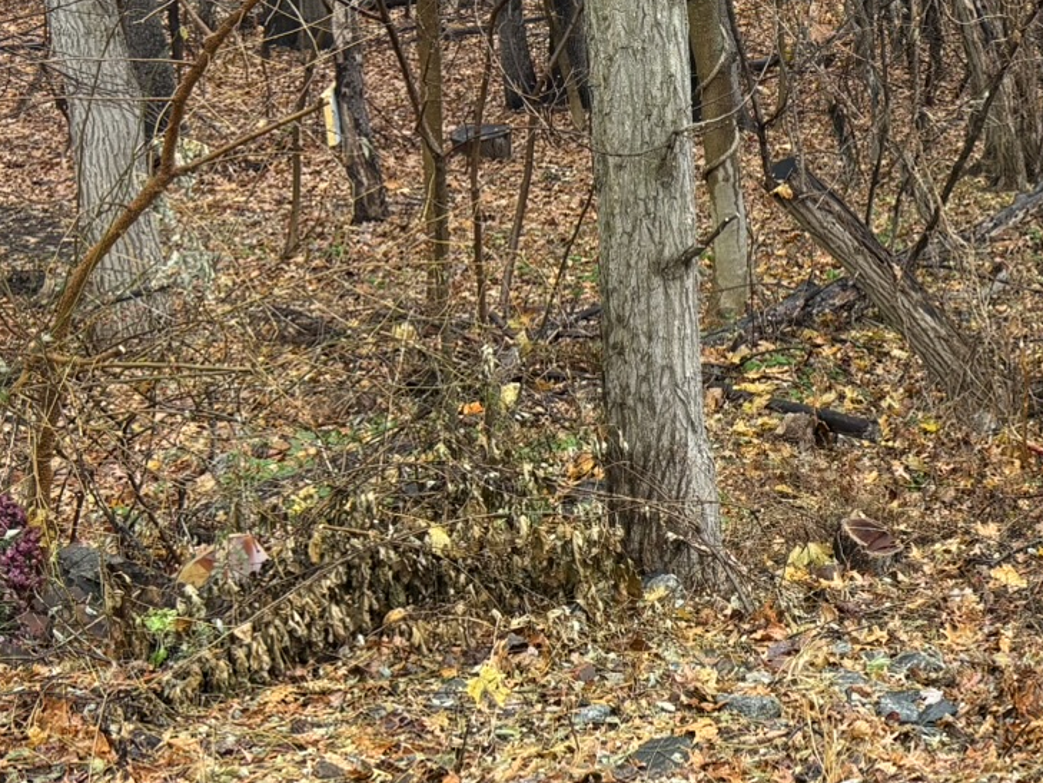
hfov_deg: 23.2
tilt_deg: -17.5
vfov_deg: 19.5
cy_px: -19
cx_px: 1405
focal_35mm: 73
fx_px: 2200
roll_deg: +0.0
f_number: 1.6
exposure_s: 1/169
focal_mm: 5.96
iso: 64
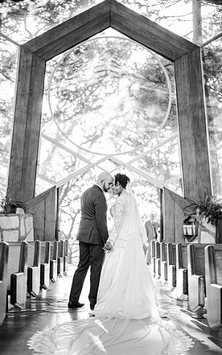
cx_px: 104
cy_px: 180
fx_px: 503
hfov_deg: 24.9
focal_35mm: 52
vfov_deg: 38.9
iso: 500
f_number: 1.4
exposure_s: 1/1600
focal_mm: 50
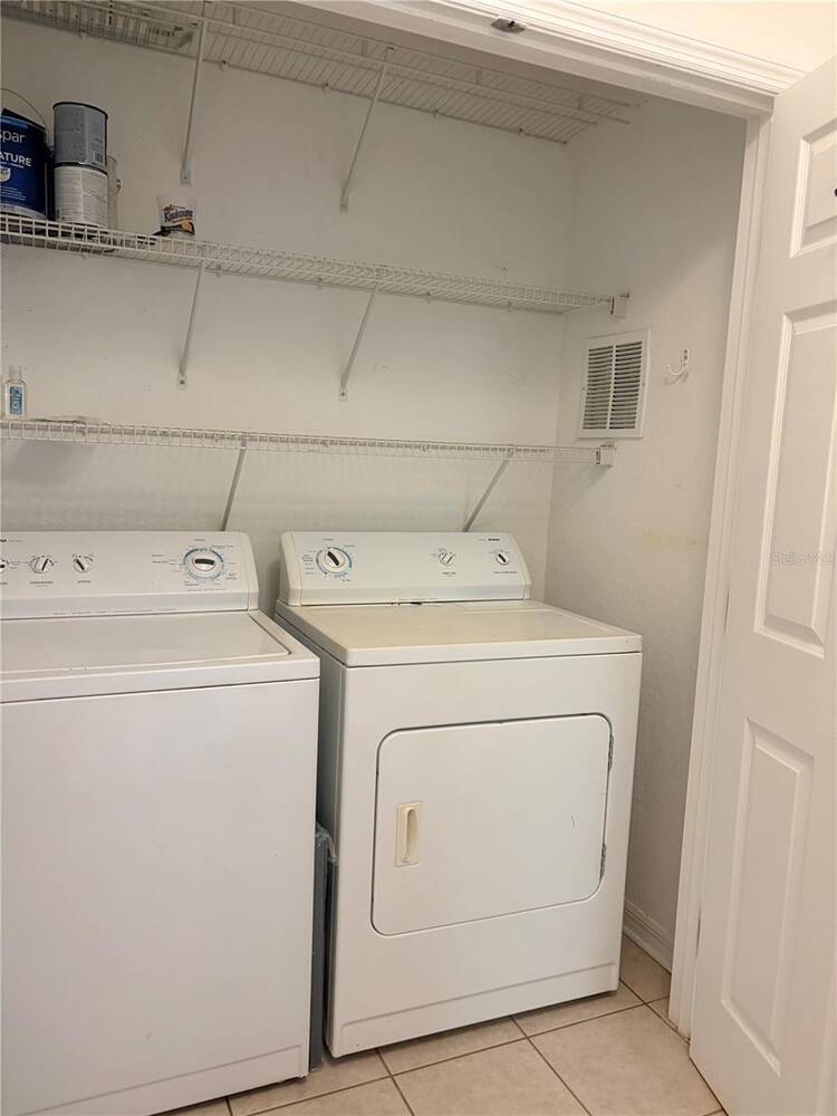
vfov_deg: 67.3
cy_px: 558
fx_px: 838
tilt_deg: -5.7
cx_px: 418
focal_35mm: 26
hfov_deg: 53.1
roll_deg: -3.2
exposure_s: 1/60
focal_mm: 5.96
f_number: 1.6
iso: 160
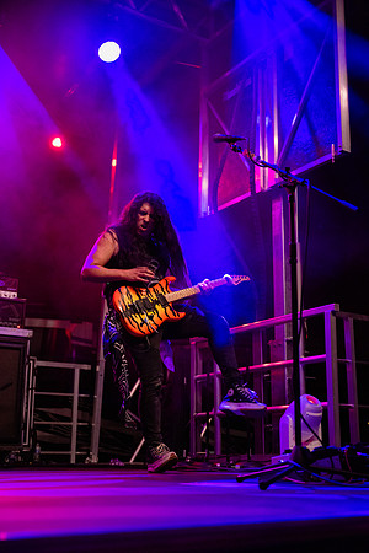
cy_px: 276
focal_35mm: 43
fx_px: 661
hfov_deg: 31.2
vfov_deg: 45.4
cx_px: 184
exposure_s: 1/640
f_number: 2.8
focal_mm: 43
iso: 6400
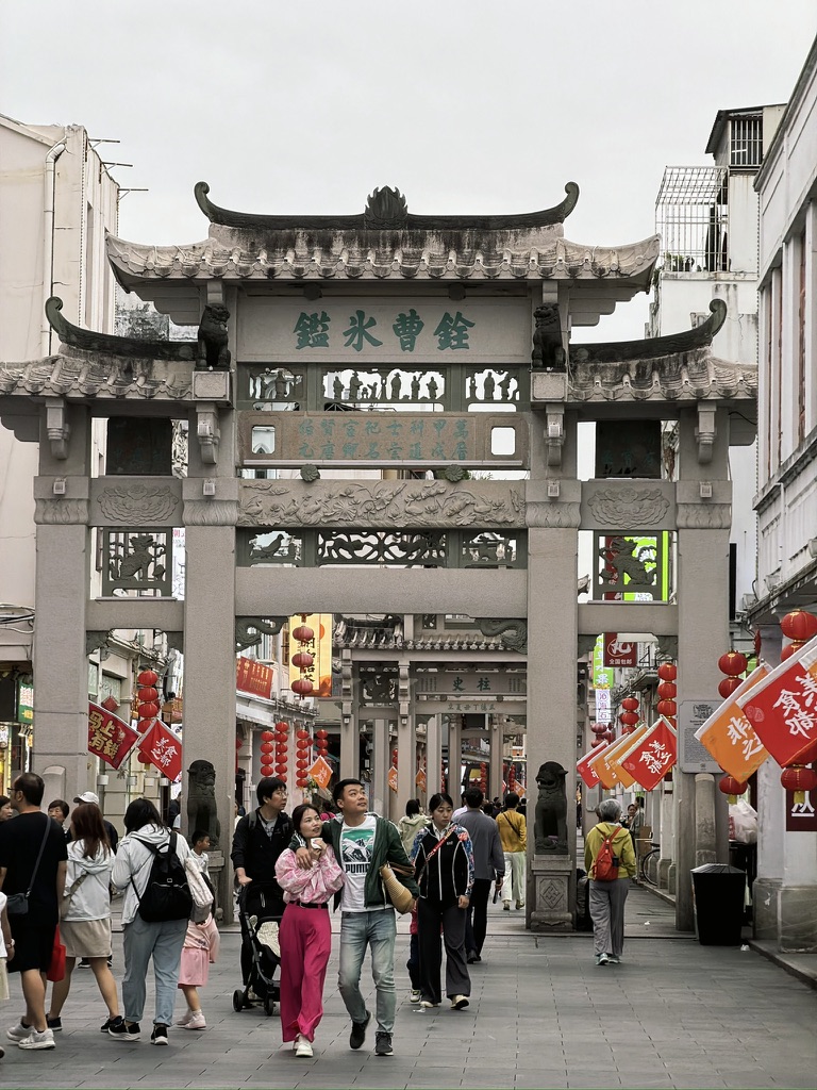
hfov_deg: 14.8
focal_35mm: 100
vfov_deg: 19.6
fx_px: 3147
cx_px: 408
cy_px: 545
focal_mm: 16.89
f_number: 2.8
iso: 64
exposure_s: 1/100
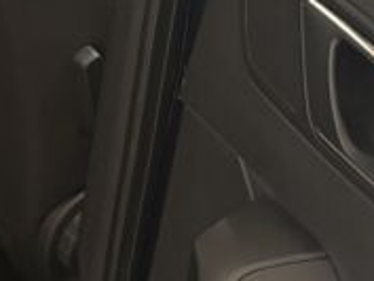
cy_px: 3
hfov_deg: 16.0
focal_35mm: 108
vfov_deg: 13.5
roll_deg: -3.5
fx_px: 1168
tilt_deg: -29.8
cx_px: -254
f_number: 1.78
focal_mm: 6.76
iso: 800
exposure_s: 1/50
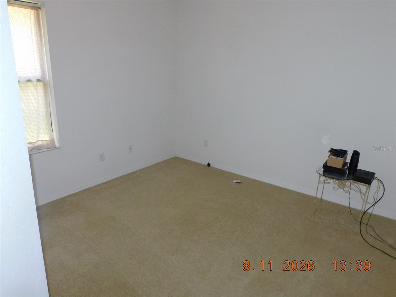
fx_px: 275
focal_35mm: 24
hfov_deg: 71.6
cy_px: 148
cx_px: 198
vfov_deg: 56.8
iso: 200
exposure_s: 1/30
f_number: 3.3
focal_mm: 4.3
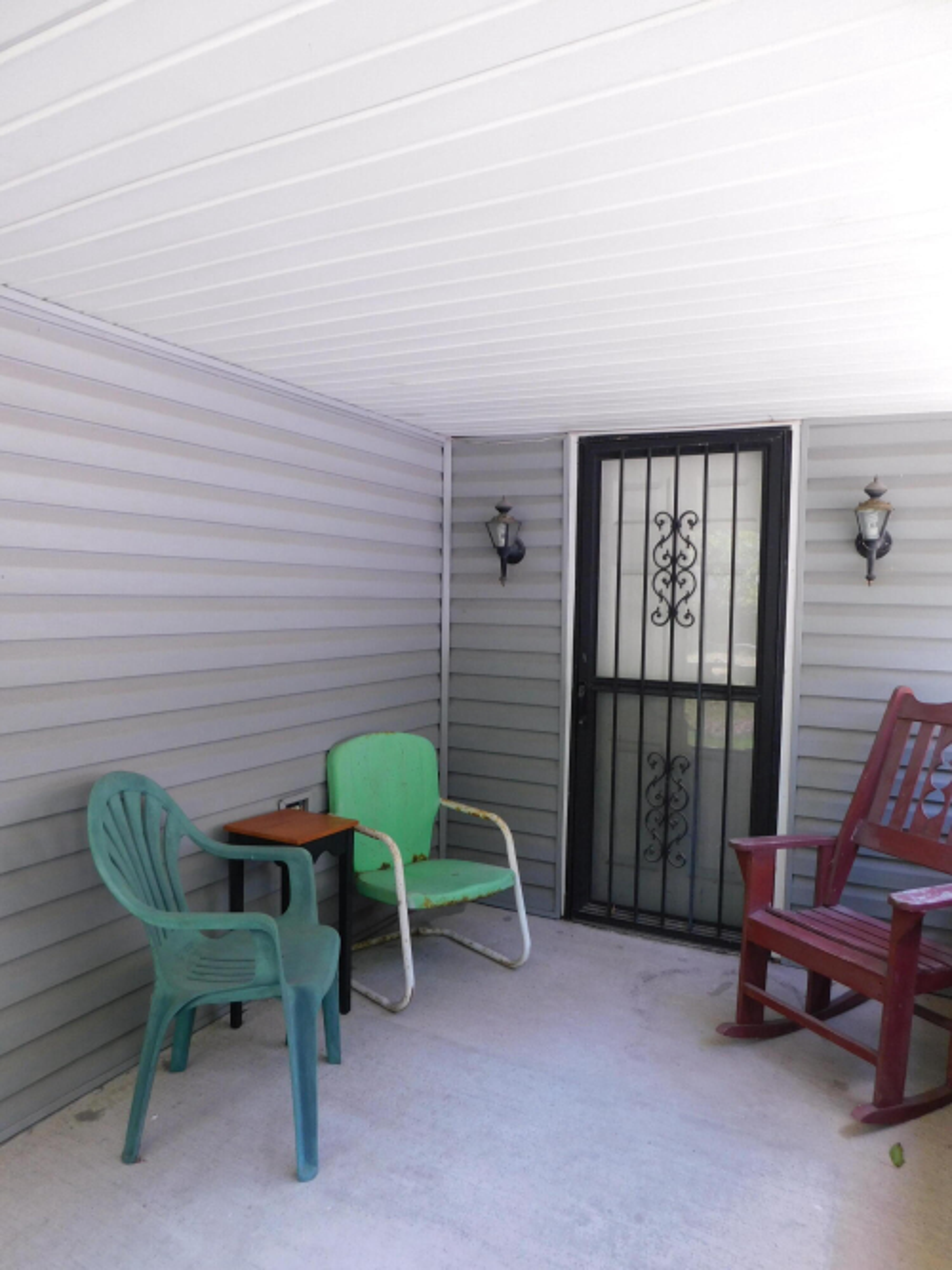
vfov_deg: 73.9
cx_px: 476
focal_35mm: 23
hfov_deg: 58.9
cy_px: 635
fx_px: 844
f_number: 3
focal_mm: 4
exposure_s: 1/80
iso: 125
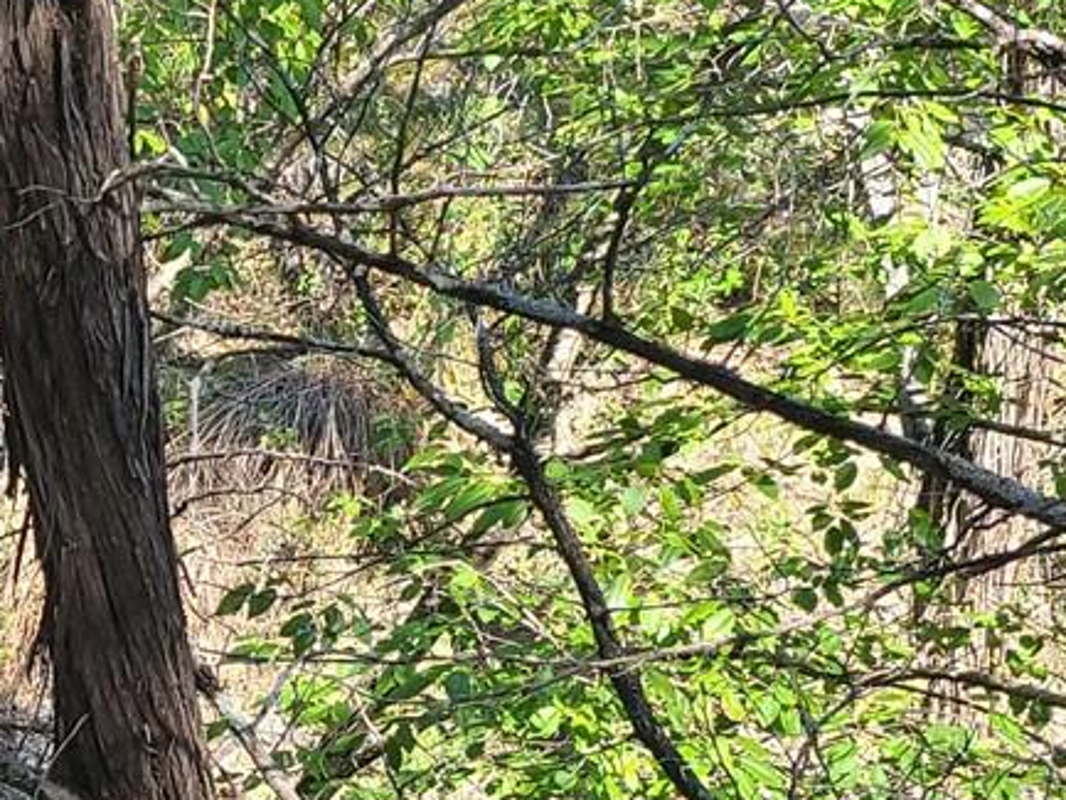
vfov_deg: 11.7
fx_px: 3789
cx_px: -1081
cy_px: 1068
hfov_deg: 13.6
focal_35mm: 123
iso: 40
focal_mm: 5.4
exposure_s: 1/292
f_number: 1.8
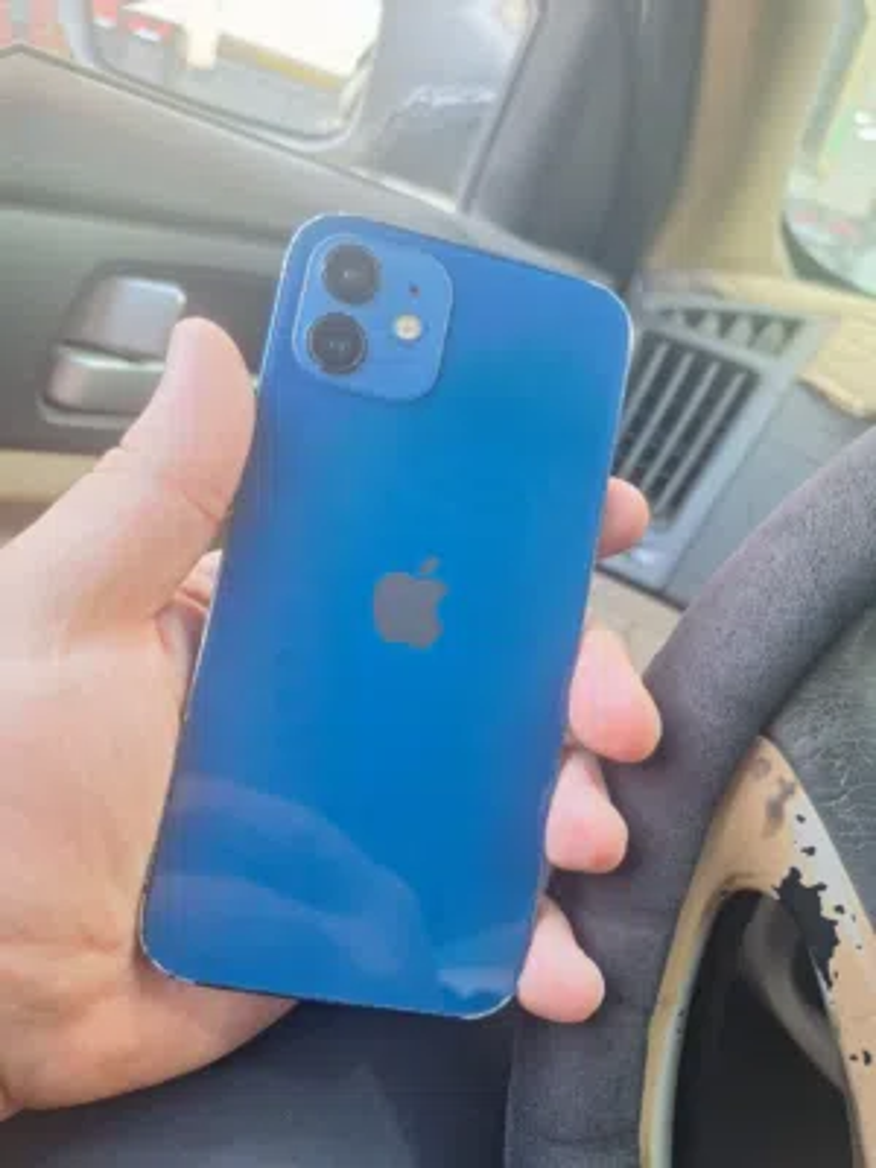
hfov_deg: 58.9
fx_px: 776
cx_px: 438
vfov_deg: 73.9
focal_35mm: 23
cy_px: 584
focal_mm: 5.54
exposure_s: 1/50
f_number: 1.8
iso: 125
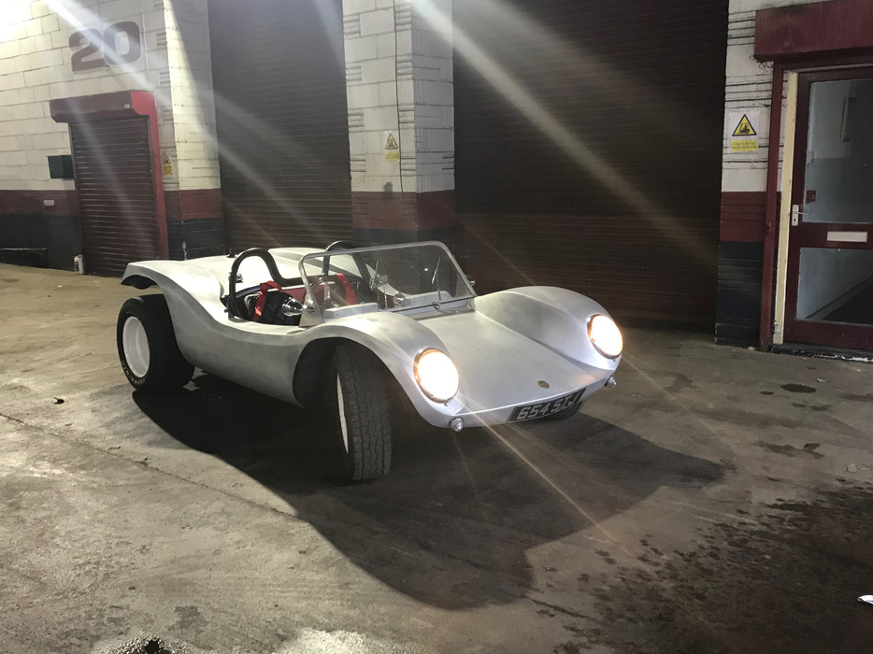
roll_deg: +1.2
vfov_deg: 44.1
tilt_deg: -9.3
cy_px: 324
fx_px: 807
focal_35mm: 32
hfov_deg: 56.8
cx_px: 435
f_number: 1.8
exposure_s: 1/17
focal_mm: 3.99
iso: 50
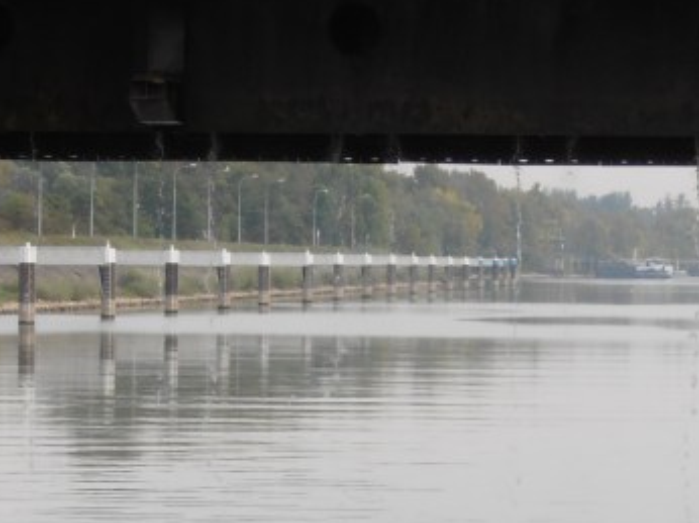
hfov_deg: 7.7
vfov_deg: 5.8
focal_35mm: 257
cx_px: 453
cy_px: 398
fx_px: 5186
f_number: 5.5
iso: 80
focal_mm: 19.64
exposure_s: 1/160
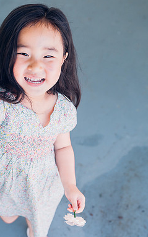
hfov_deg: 23.7
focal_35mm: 54
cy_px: 118
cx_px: 35
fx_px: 349
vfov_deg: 37.5
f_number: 2.8
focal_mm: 35
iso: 320
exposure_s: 1/500
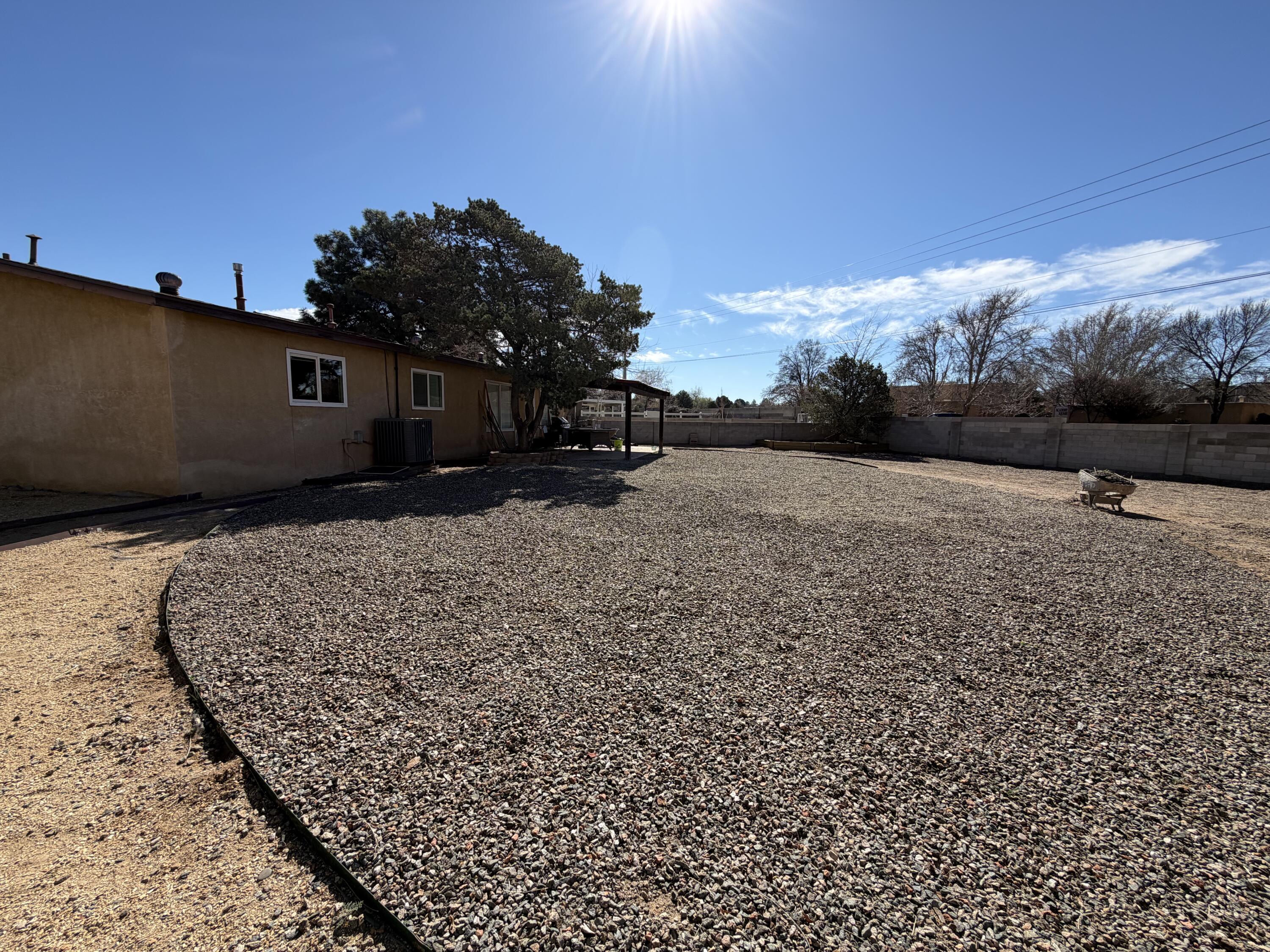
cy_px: 476
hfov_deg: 102.1
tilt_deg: -5.8
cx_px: 635
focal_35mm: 14
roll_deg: +0.2
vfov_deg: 85.7
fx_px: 514
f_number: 2.2
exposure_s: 1/853
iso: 20
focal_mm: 2.22
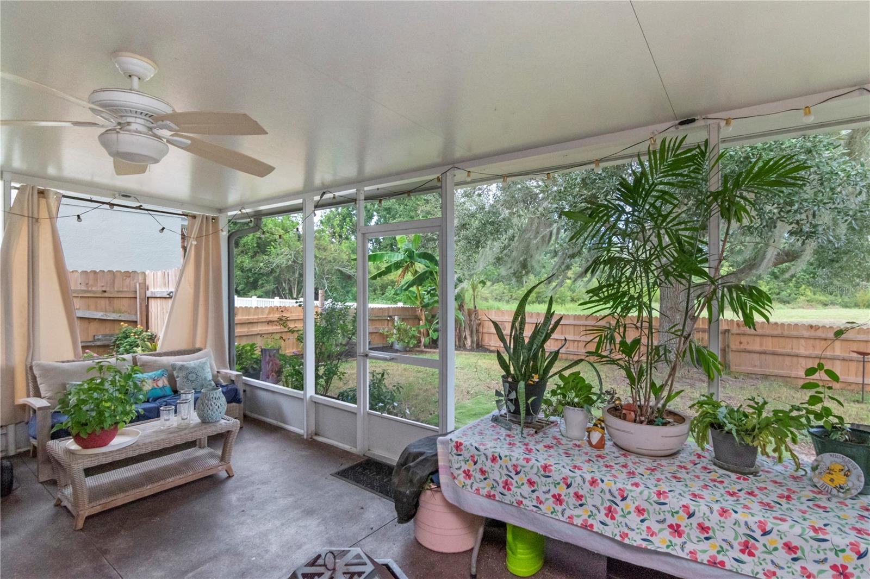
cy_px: 290
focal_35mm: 16
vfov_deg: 72.0
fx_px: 399
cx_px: 435
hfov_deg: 95.0
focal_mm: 11
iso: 1600
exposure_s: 1/200
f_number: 9
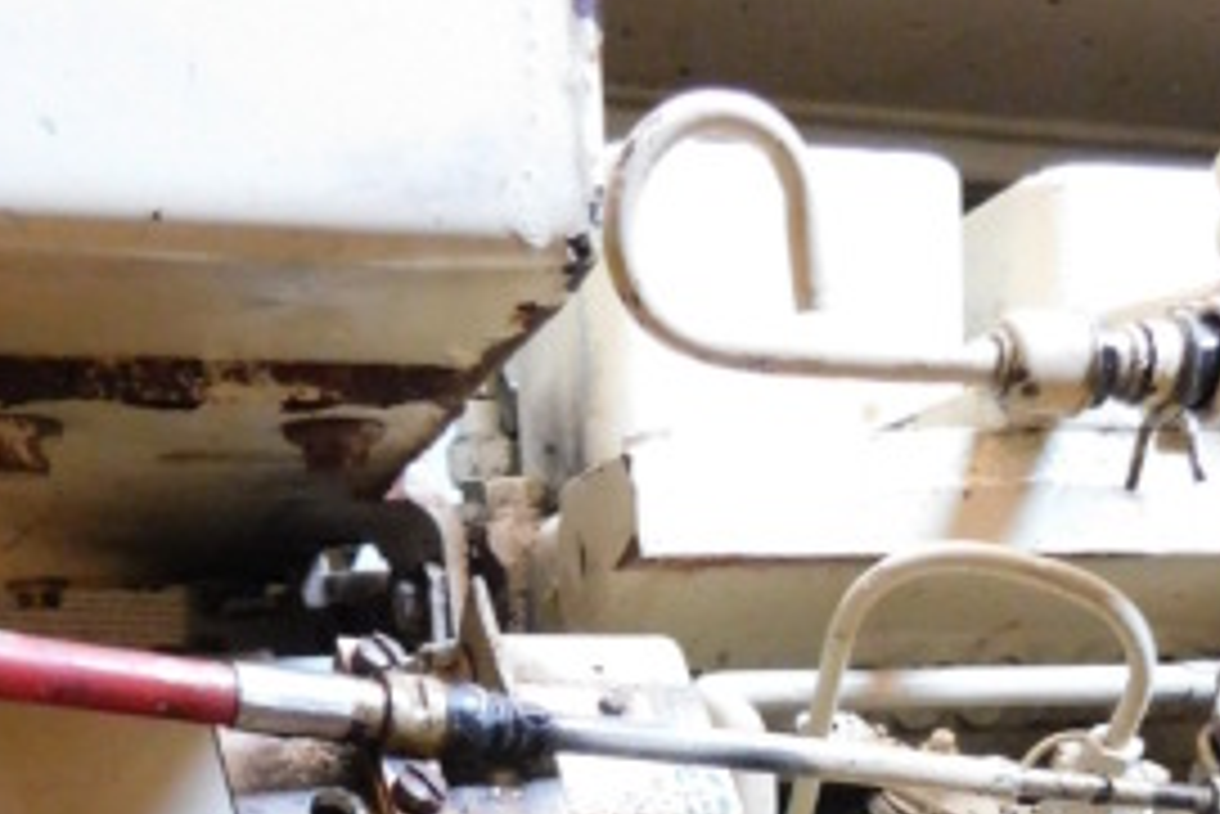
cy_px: 1340
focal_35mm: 53
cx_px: 716
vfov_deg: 20.4
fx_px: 1797
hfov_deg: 37.4
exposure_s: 1/3
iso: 800
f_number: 3
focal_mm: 4
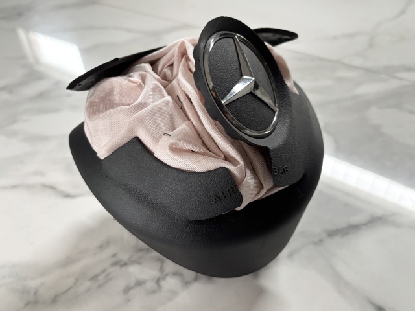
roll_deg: +3.5
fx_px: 312
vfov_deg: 53.1
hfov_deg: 67.3
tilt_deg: -43.2
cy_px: 156
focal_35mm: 26
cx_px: 208
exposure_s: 1/40
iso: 640
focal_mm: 5.96
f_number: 1.6
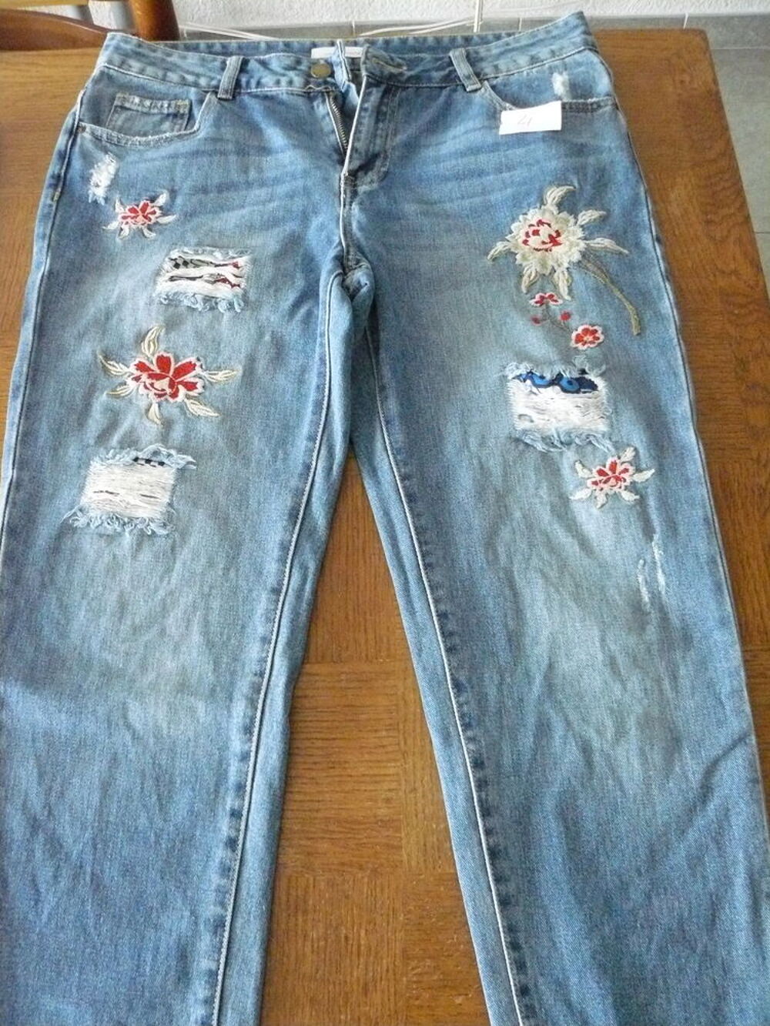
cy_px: 513
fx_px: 1068
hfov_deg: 39.7
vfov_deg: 51.4
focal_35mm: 36
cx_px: 385
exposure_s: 1/40
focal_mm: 6
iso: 800
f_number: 2.8
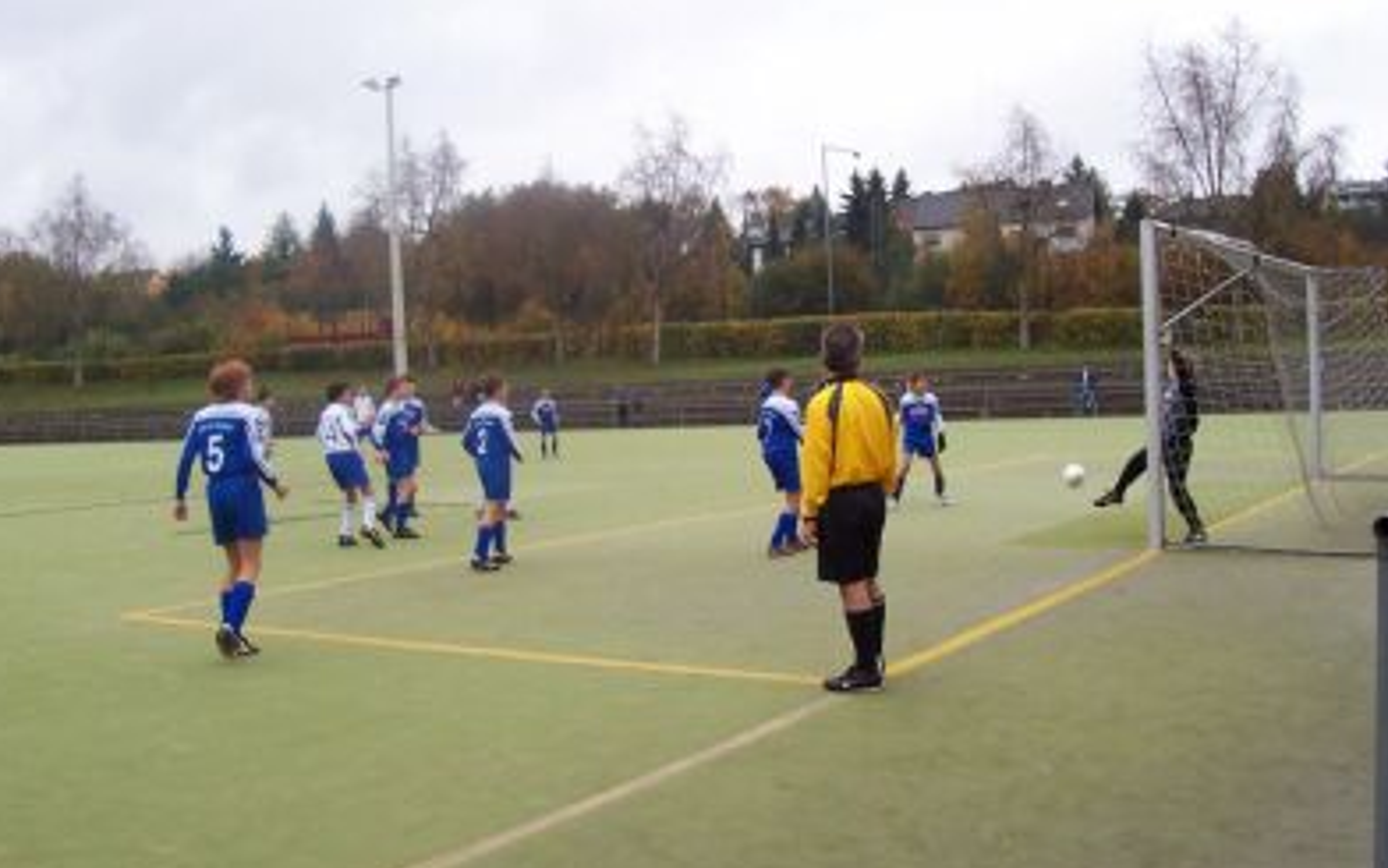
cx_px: 687
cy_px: 457
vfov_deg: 32.0
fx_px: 1513
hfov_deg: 49.3
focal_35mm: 40
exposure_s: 1/125
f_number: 5.6
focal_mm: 5.6
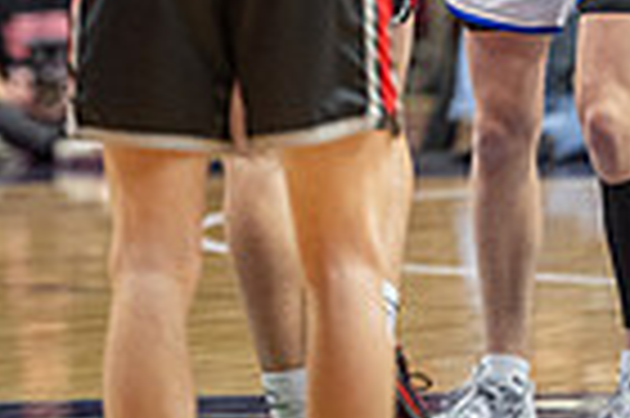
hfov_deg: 3.4
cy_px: -436
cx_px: 562
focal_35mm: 610
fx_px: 10662
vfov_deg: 2.2
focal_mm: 190
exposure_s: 1/640
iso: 2500
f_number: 2.8
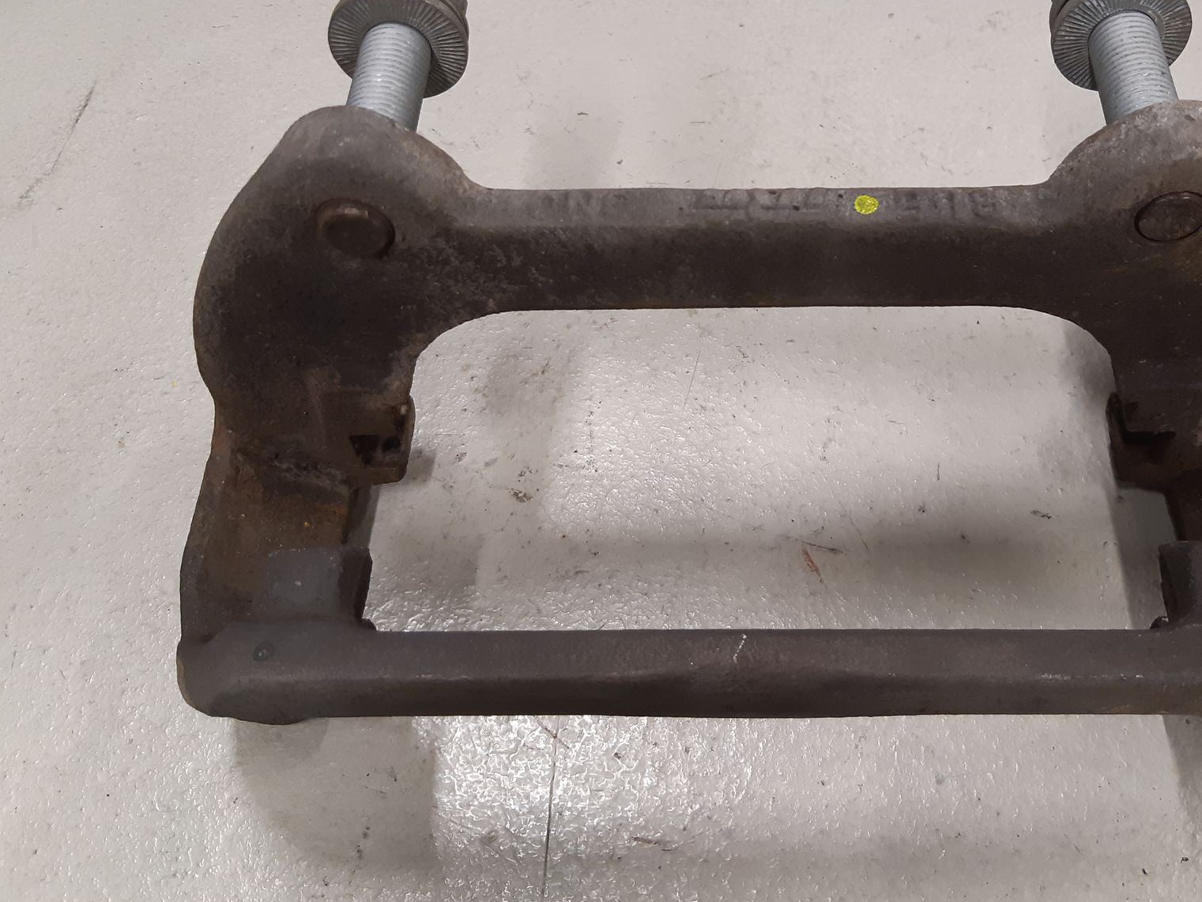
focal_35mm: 35
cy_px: 324
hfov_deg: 52.2
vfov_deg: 40.3
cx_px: 734
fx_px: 1215
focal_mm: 3.93
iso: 160
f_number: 1.7
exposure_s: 1/50
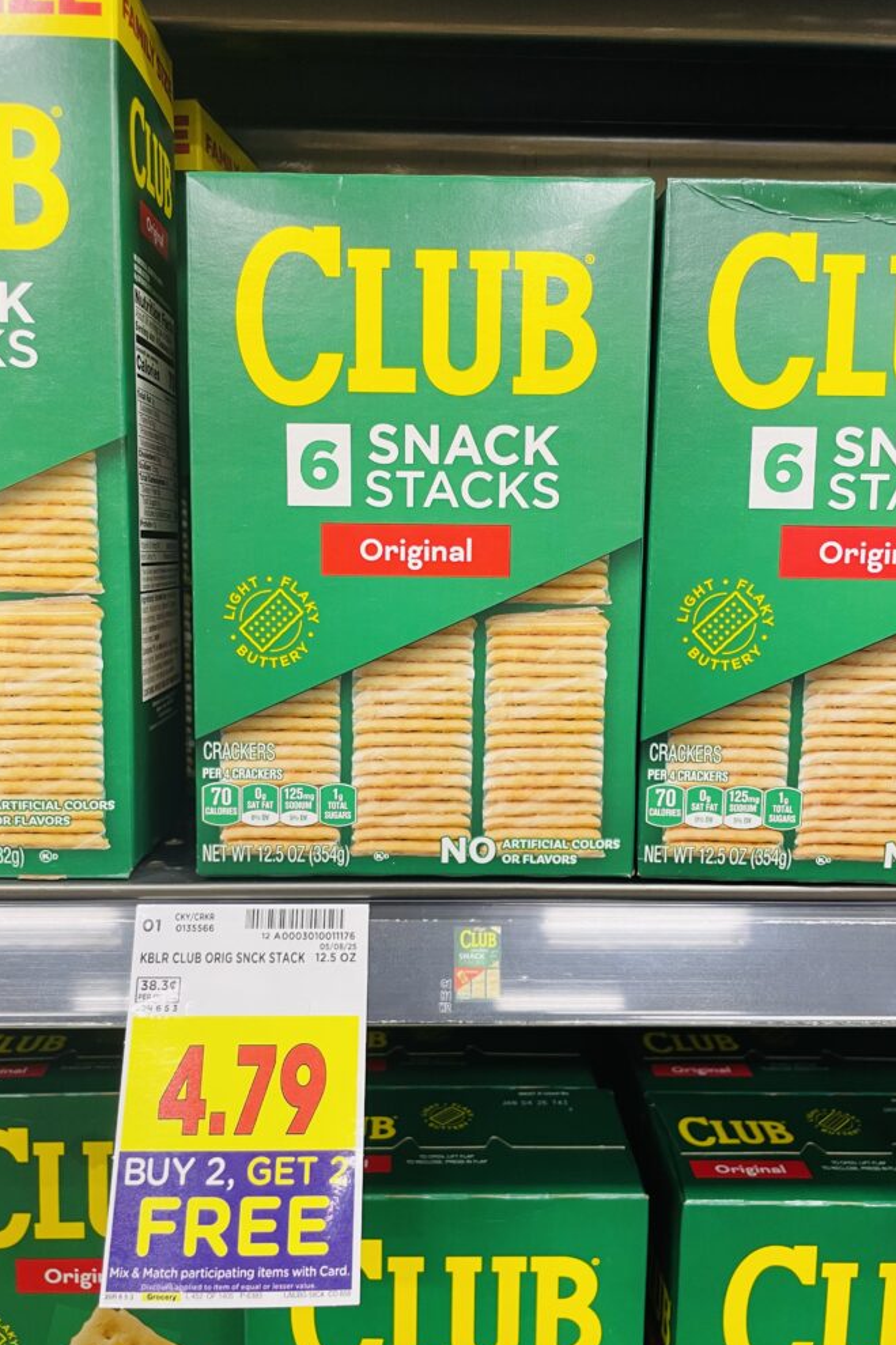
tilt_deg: -7.7
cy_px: 679
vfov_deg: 65.5
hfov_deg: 46.4
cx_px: 428
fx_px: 1046
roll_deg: -0.5
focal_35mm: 28
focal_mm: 4.2
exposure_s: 1/60
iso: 80
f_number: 1.6
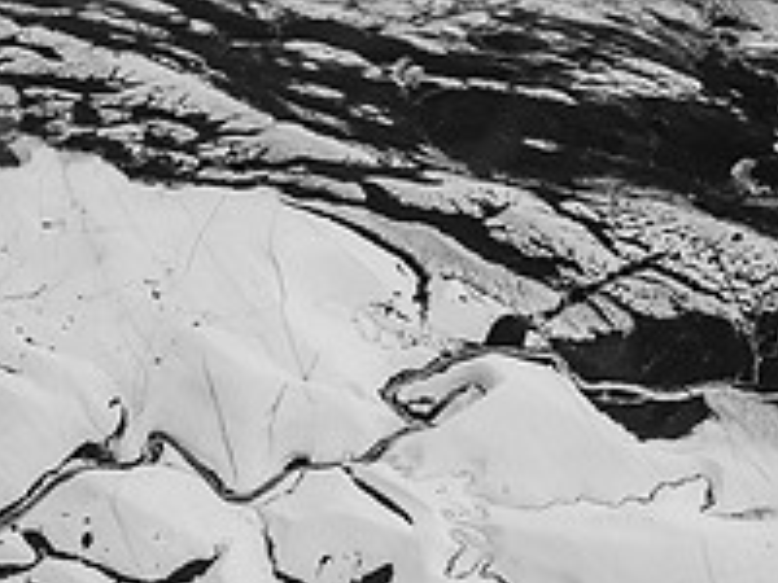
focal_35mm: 81
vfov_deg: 17.8
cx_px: 346
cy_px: 2
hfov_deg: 24.1
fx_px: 1820
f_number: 8
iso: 400
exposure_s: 1/640
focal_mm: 14
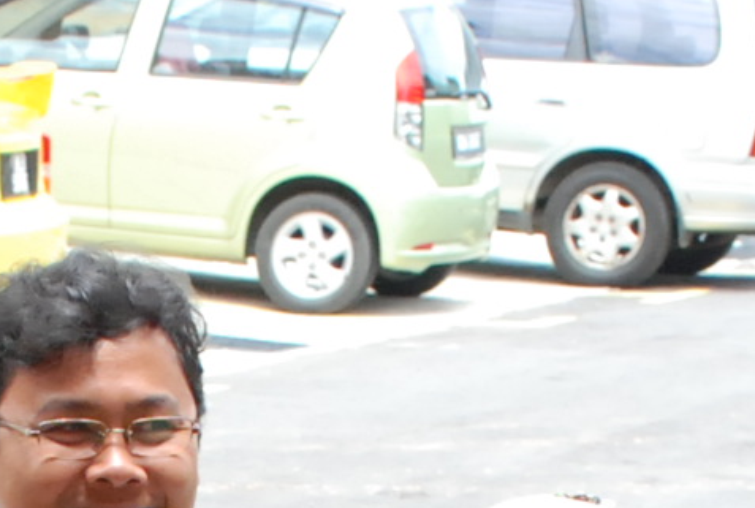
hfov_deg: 7.3
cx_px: 13
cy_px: 1244
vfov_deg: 4.8
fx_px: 5932
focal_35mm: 282
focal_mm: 31
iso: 800
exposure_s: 1/320
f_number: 6.3
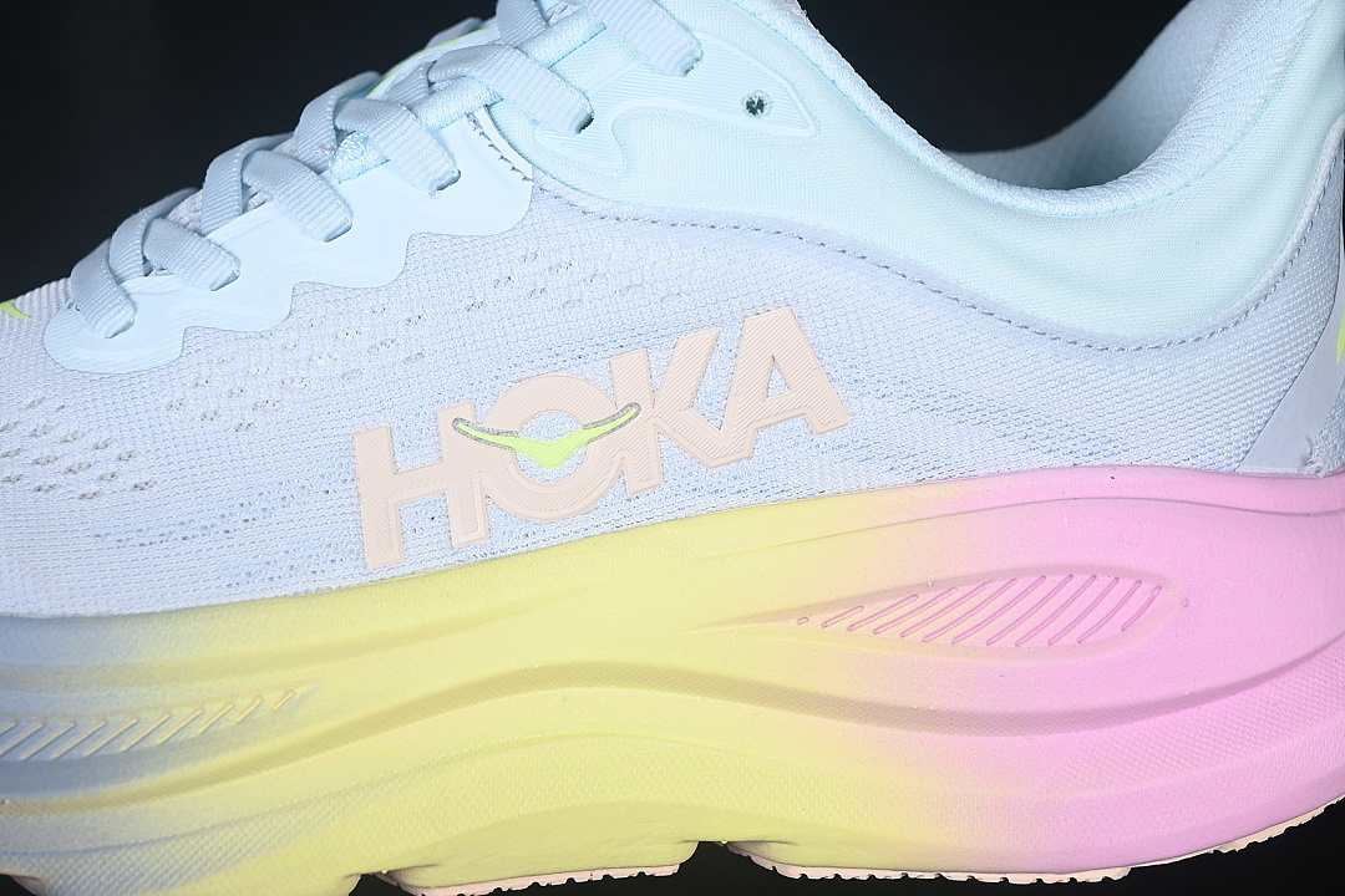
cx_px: 672
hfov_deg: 27.0
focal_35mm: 75
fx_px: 2802
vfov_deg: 18.2
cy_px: 448
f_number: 7.1
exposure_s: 1/80
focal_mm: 50
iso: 160
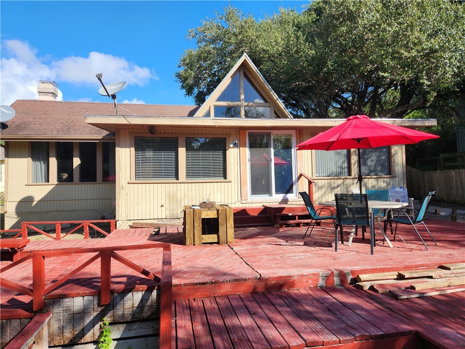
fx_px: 309
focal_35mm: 23
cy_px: 174
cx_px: 232
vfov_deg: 58.9
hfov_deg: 73.9
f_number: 1.8
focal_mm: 5.4
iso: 20
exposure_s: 1/989
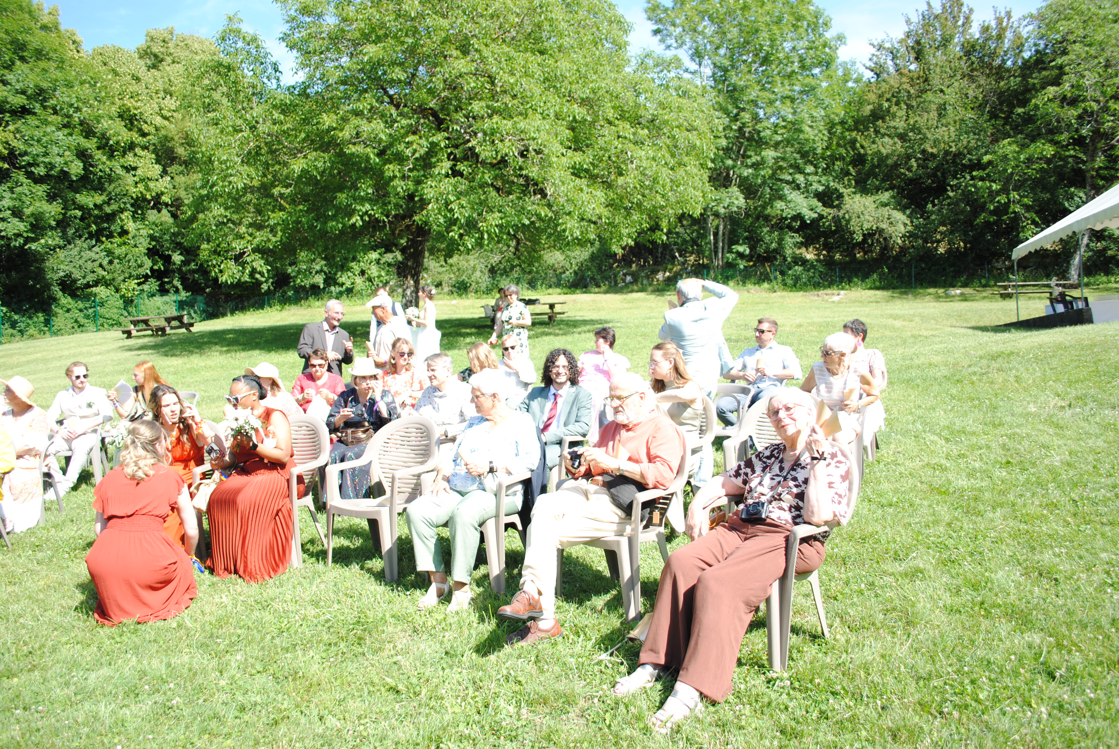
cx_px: 560
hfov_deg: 67.3
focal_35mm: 27
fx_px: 840
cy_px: 374
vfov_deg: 48.0
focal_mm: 18
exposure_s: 1/250
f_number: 8
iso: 100
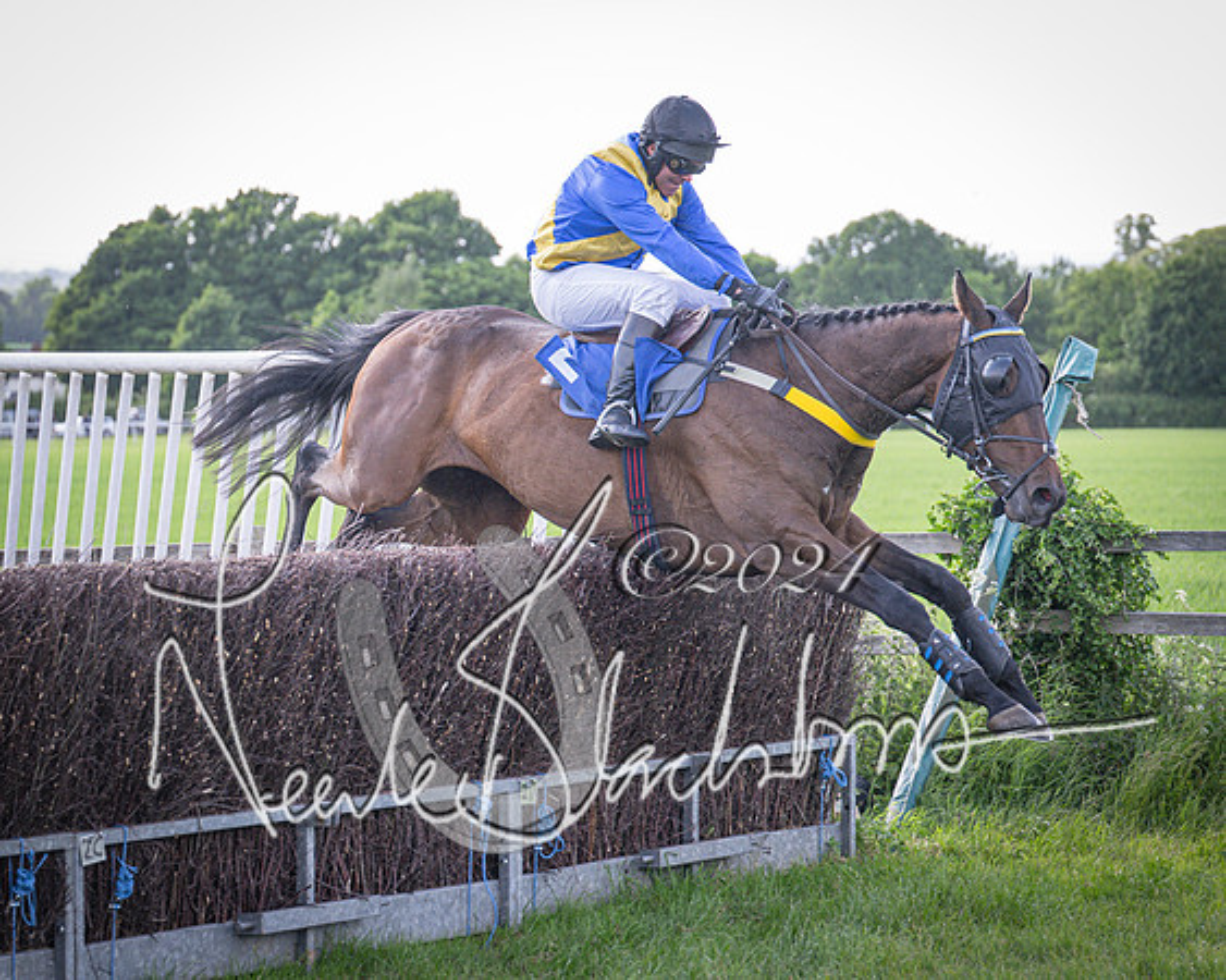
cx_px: 411
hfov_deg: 14.9
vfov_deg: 11.9
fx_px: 4684
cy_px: 640
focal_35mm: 129
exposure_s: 1/1600
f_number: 2.8
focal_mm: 70
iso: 640
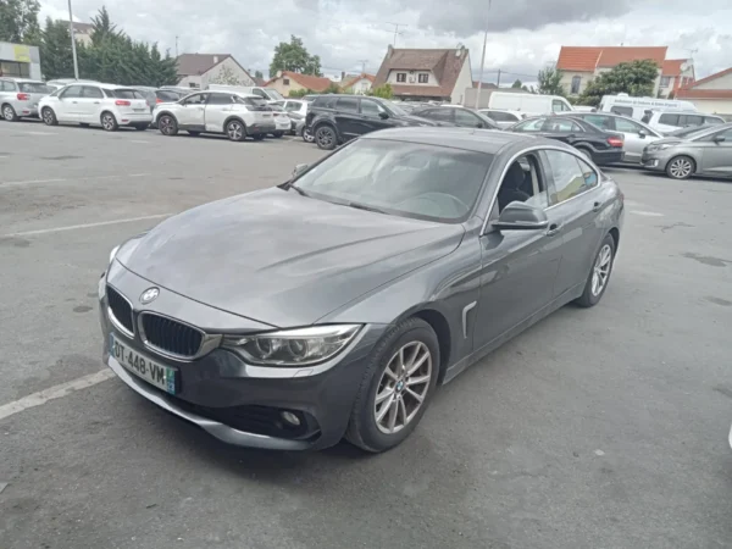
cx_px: 366
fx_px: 592
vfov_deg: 49.7
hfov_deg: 63.4
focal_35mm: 28
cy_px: 274
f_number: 2.2
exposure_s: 1/308
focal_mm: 3.46
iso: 100
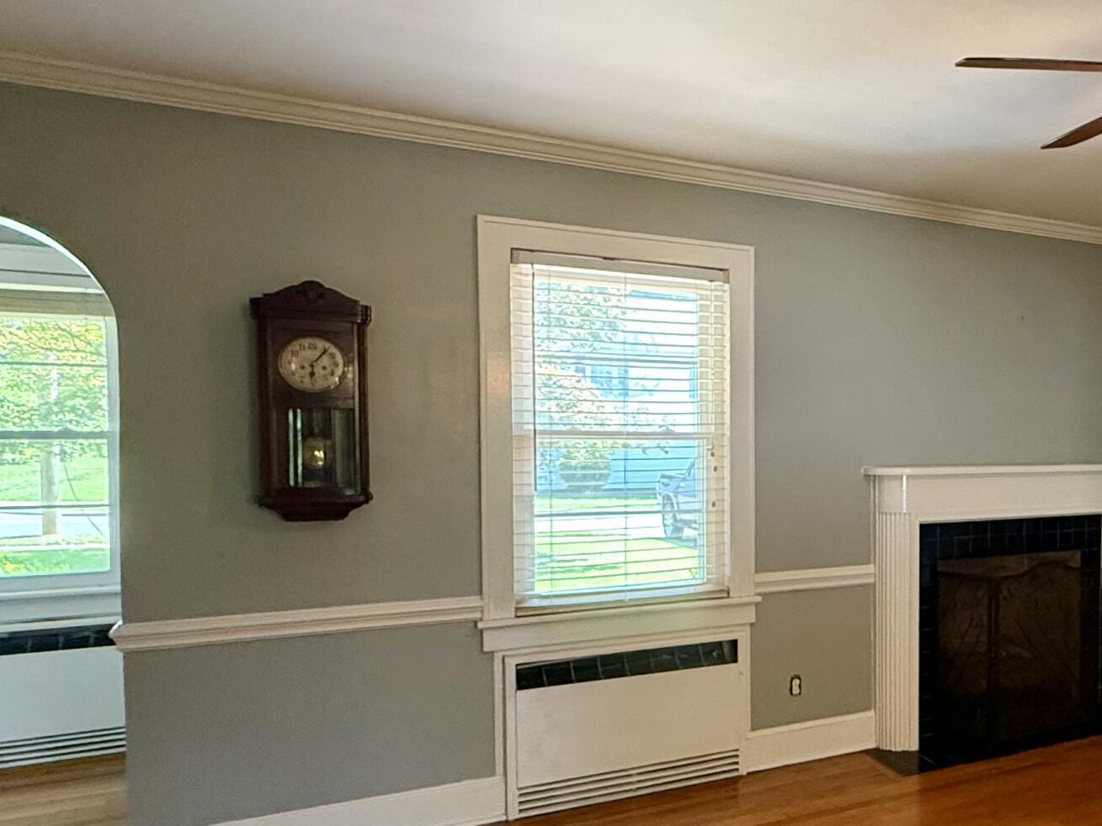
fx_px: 1018
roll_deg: -0.5
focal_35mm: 32
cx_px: 1025
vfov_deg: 44.0
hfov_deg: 49.5
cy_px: 468
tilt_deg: -1.7
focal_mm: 2.22
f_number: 2.2
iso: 500
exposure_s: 1/60
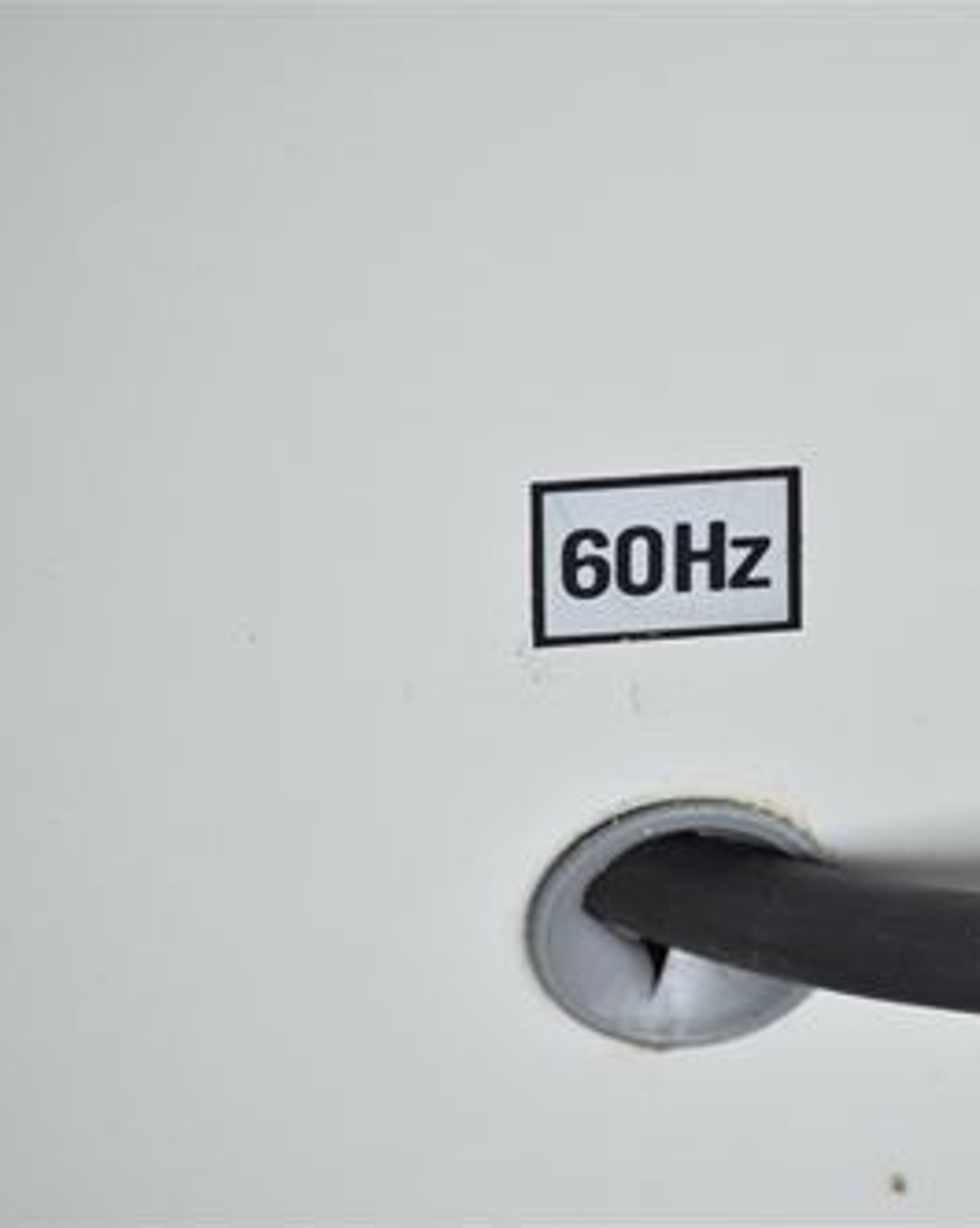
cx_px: 825
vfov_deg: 4.3
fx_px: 16192
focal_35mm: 446
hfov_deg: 3.5
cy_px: 614
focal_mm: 210
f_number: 6.3
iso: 1250
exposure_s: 1/320
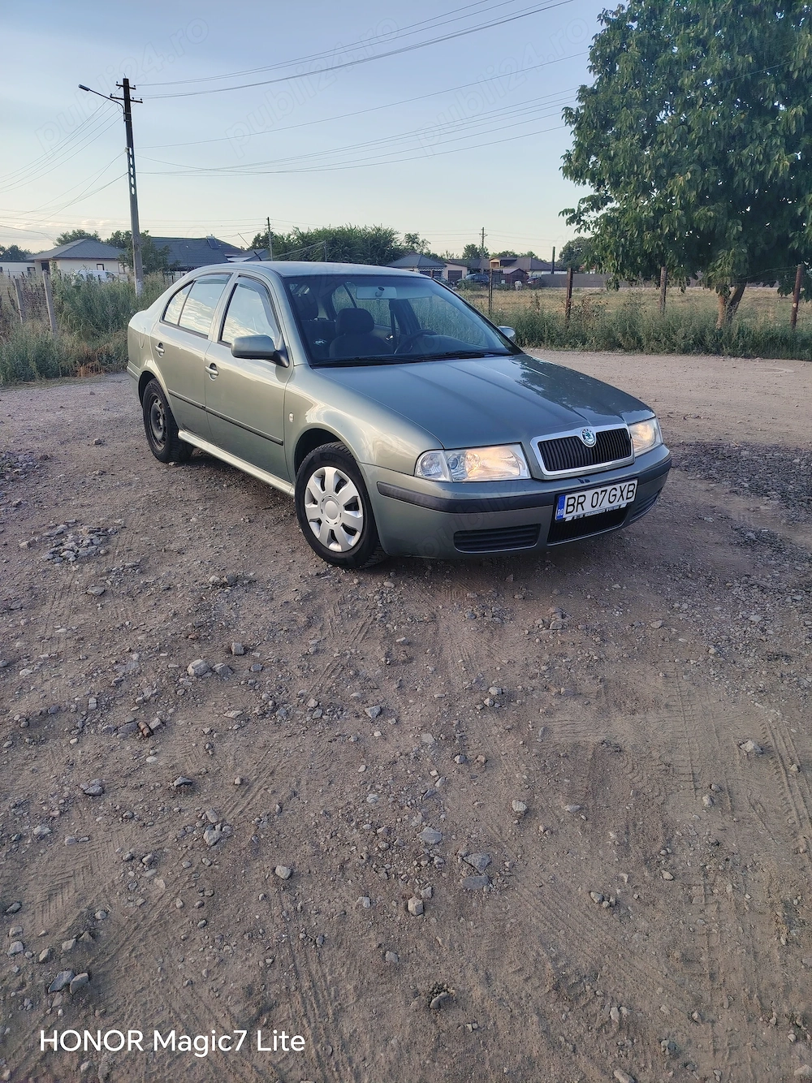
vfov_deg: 71.6
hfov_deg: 56.8
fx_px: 751
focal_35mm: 24
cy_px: 542
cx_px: 406
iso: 100
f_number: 1.75
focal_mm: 5.25
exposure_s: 1/339
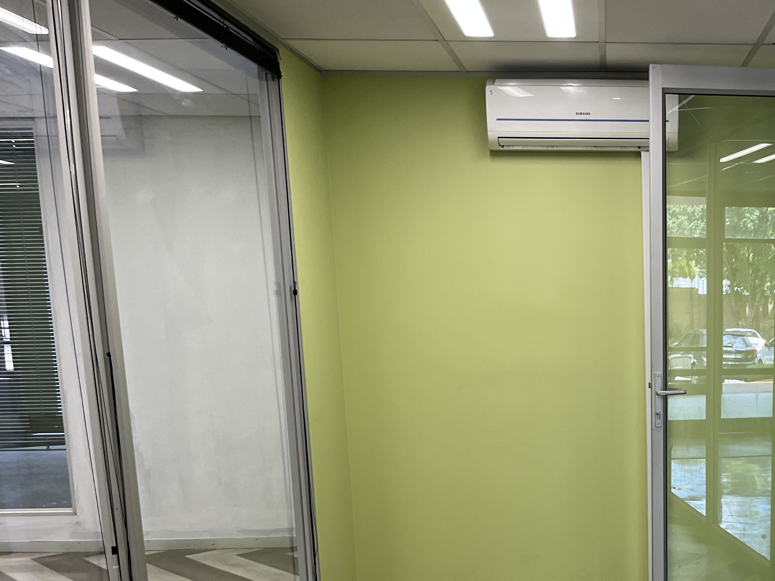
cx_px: 662
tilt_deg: -10.8
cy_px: 507
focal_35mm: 46
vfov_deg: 30.3
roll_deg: -0.3
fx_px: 1030
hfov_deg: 39.0
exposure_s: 1/100
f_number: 1.6
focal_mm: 5.1
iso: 100
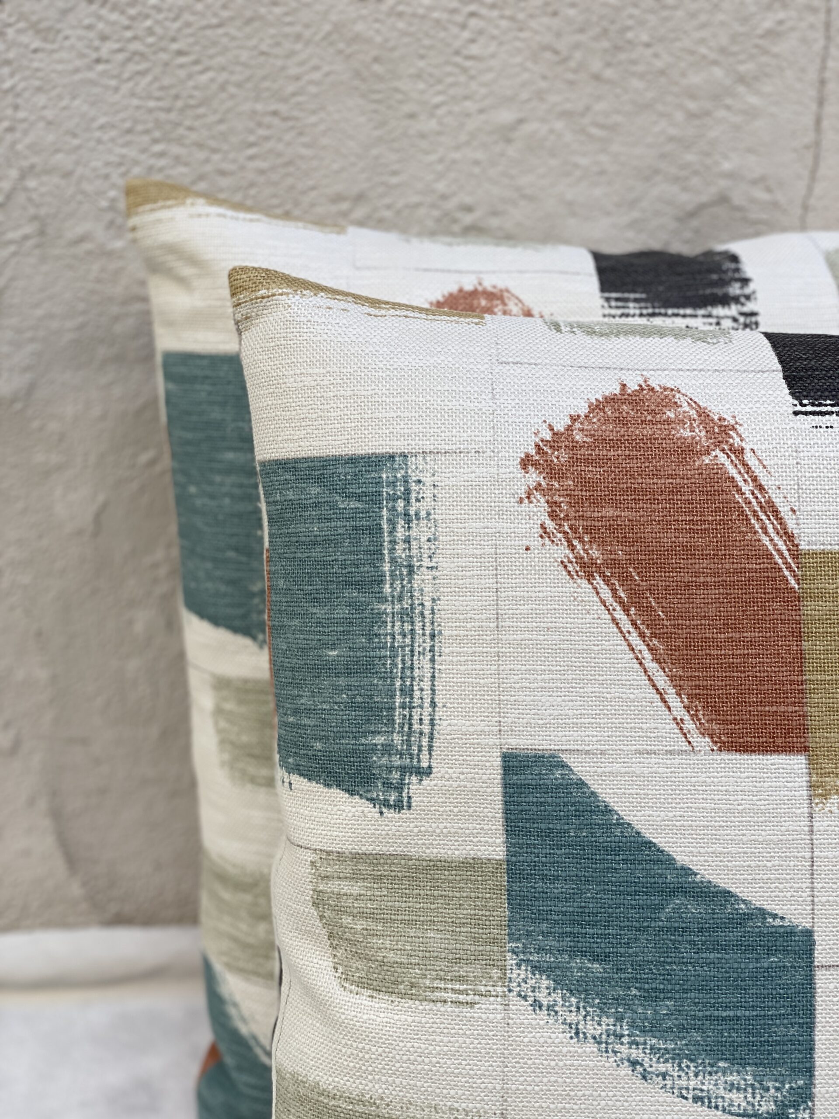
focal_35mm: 52
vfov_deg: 36.8
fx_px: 1680
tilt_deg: -22.3
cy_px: 560
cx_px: 420
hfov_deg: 28.0
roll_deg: -0.4
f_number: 2
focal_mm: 6
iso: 20
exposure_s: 1/268
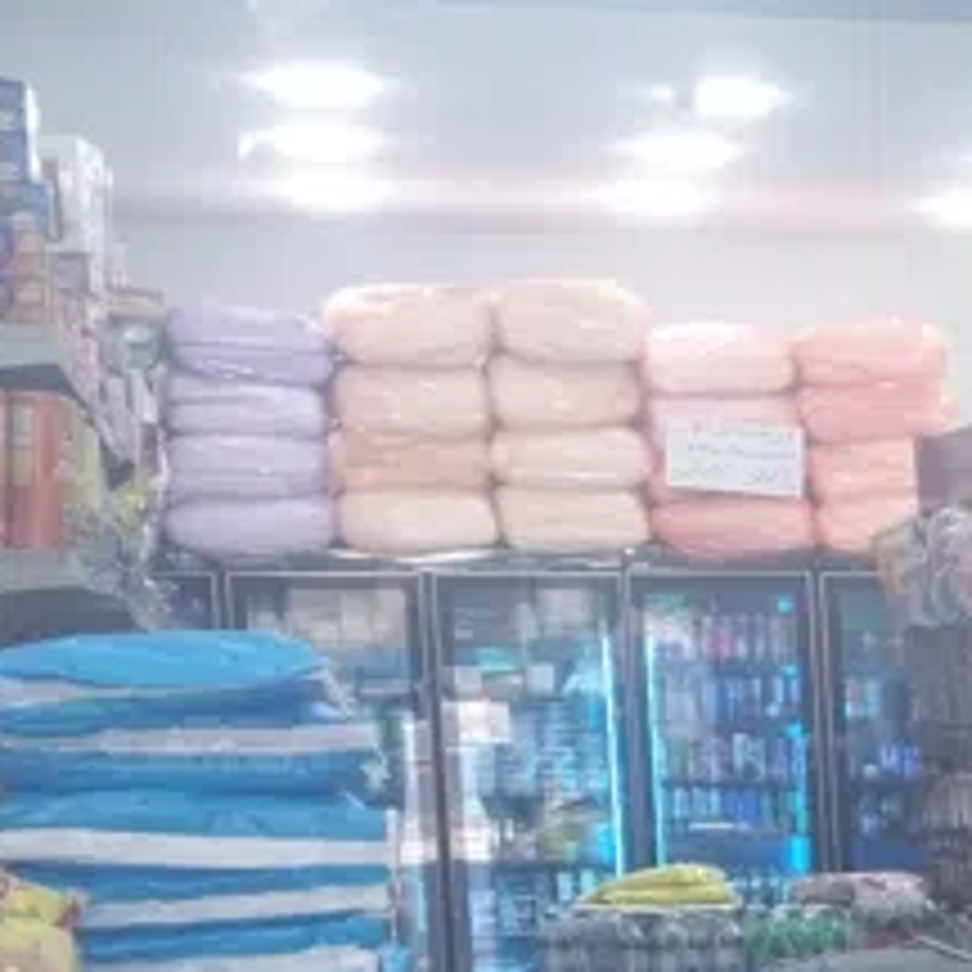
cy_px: 1350
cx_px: 1750
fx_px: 3463
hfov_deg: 14.1
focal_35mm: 109
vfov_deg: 15.1
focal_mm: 4
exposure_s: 1/50
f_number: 1.8
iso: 40
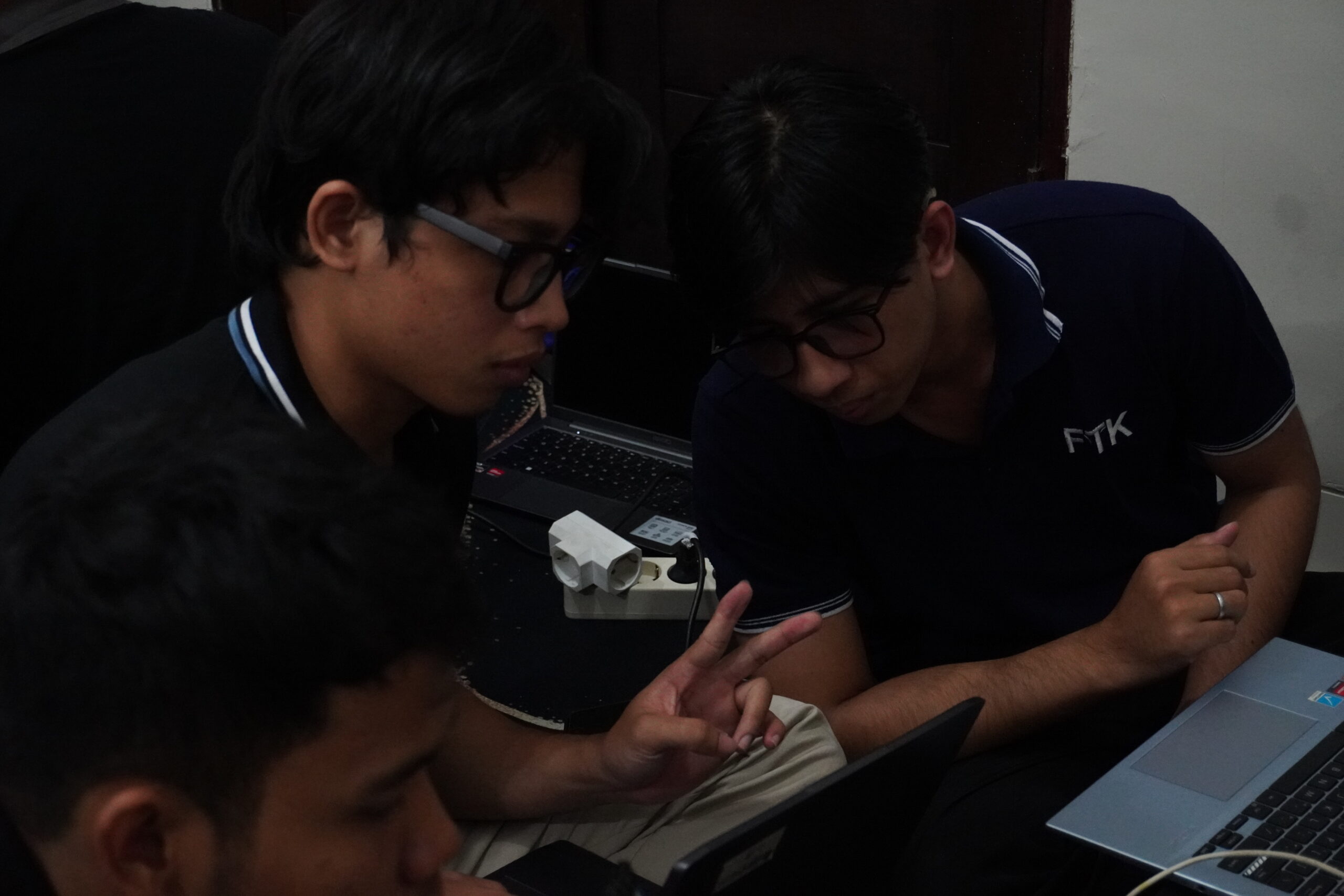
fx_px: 2352
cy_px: 448
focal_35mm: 63
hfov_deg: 31.9
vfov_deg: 21.6
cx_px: 672
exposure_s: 1/80
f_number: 5.6
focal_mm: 42
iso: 5000
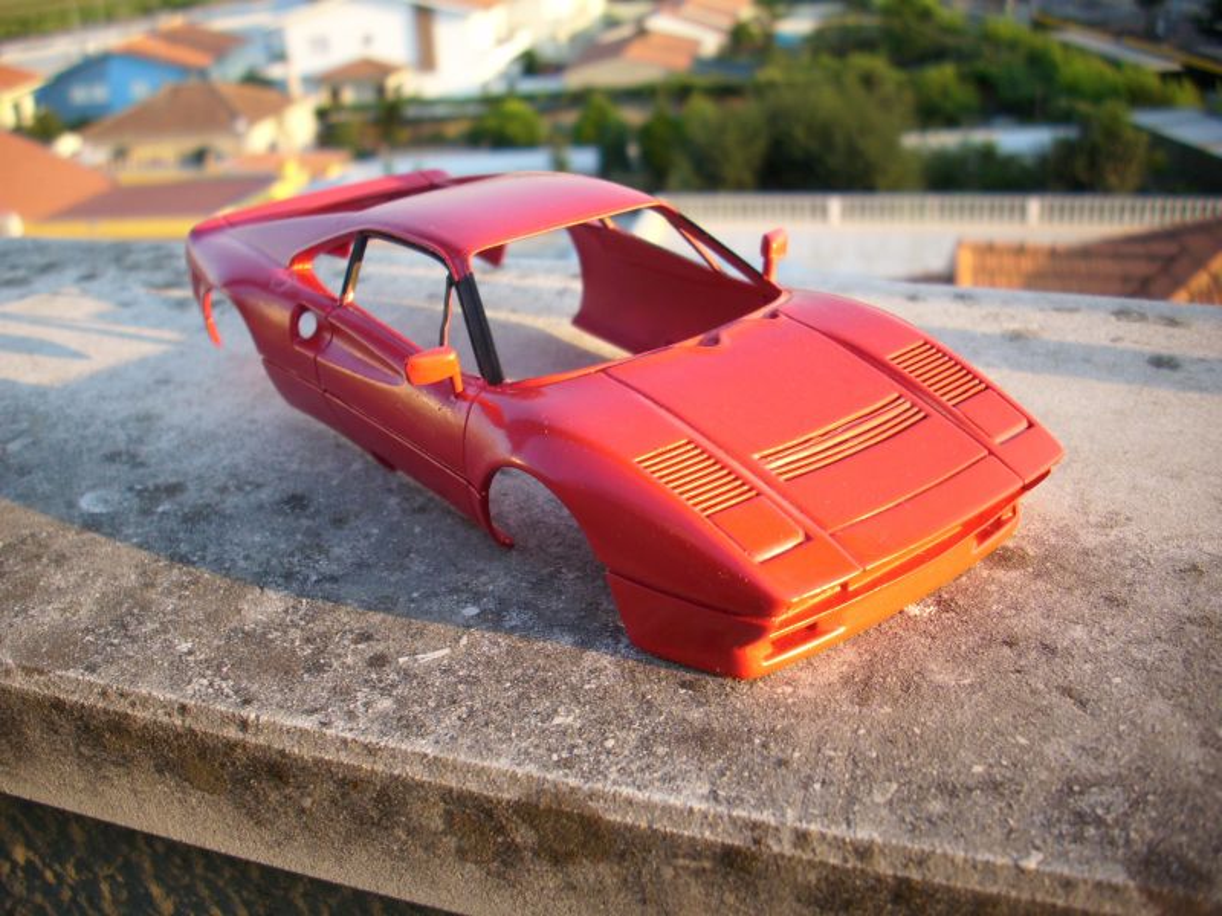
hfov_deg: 58.4
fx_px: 1094
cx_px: 611
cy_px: 458
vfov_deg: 45.4
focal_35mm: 31
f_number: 2.8
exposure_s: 1/141
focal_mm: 6.2
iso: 50
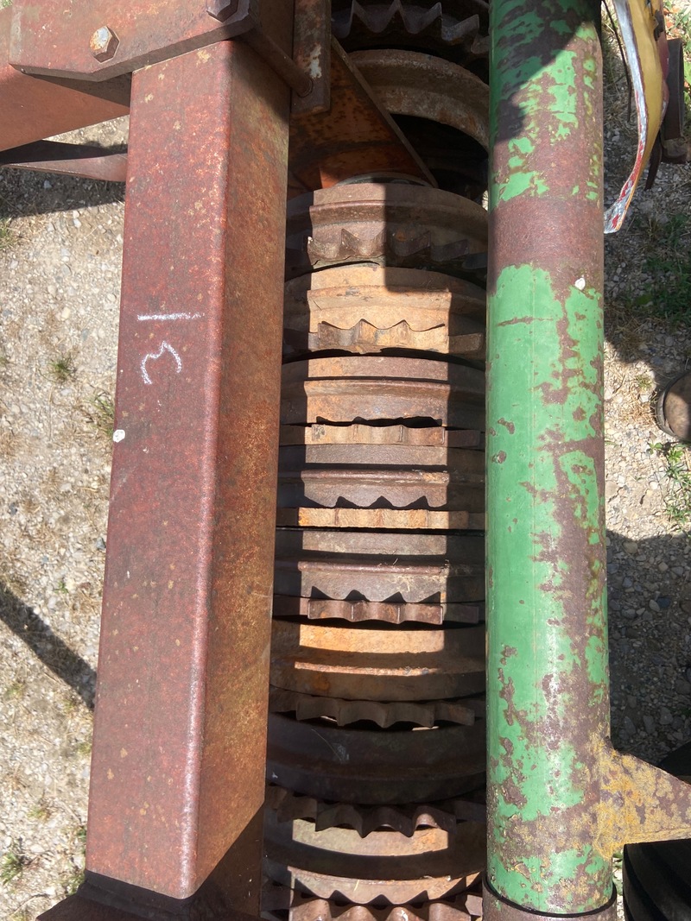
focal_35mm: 26
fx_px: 692
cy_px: 460
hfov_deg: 53.1
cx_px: 346
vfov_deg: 67.3
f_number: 1.8
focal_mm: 4.25
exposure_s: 1/1808
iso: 32
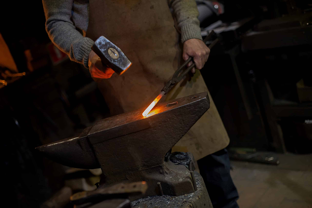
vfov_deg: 27.0
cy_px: 104
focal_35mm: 50
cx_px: 156
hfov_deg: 39.6
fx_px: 433
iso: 500
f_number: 2.2
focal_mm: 50
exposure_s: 1/125
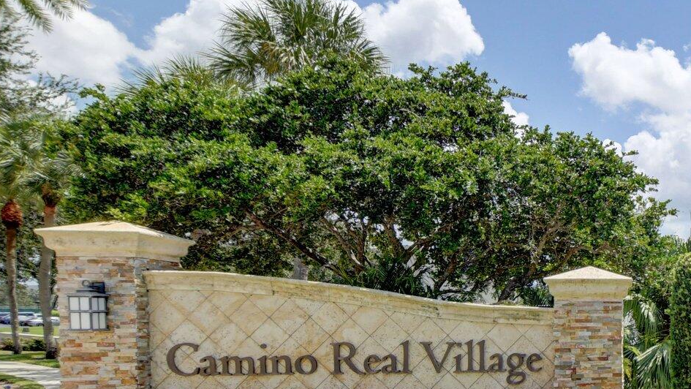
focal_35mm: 34
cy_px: 333
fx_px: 623
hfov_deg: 45.5
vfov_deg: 33.3
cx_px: 739
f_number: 8
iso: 640
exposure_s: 1/3200
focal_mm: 10
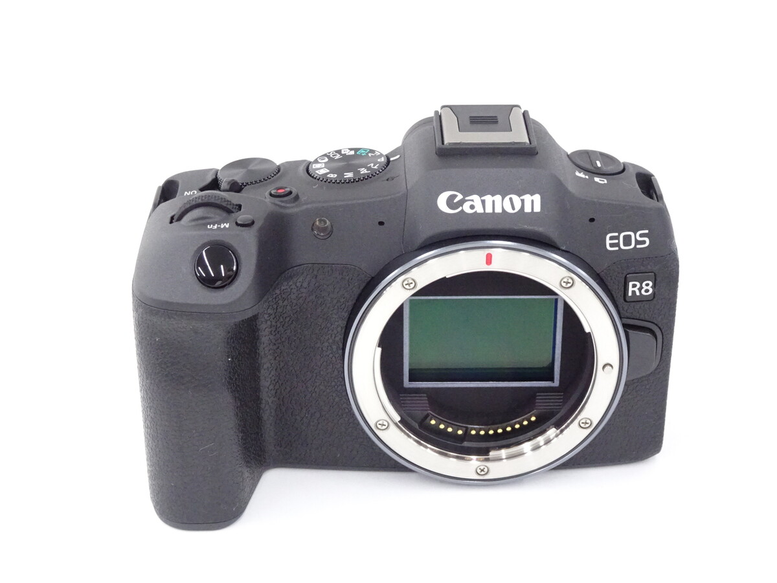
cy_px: 292
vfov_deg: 22.9
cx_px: 388
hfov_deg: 30.3
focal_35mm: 64
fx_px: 1437
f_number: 4.5
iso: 1000
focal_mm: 10.95
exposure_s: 1/80
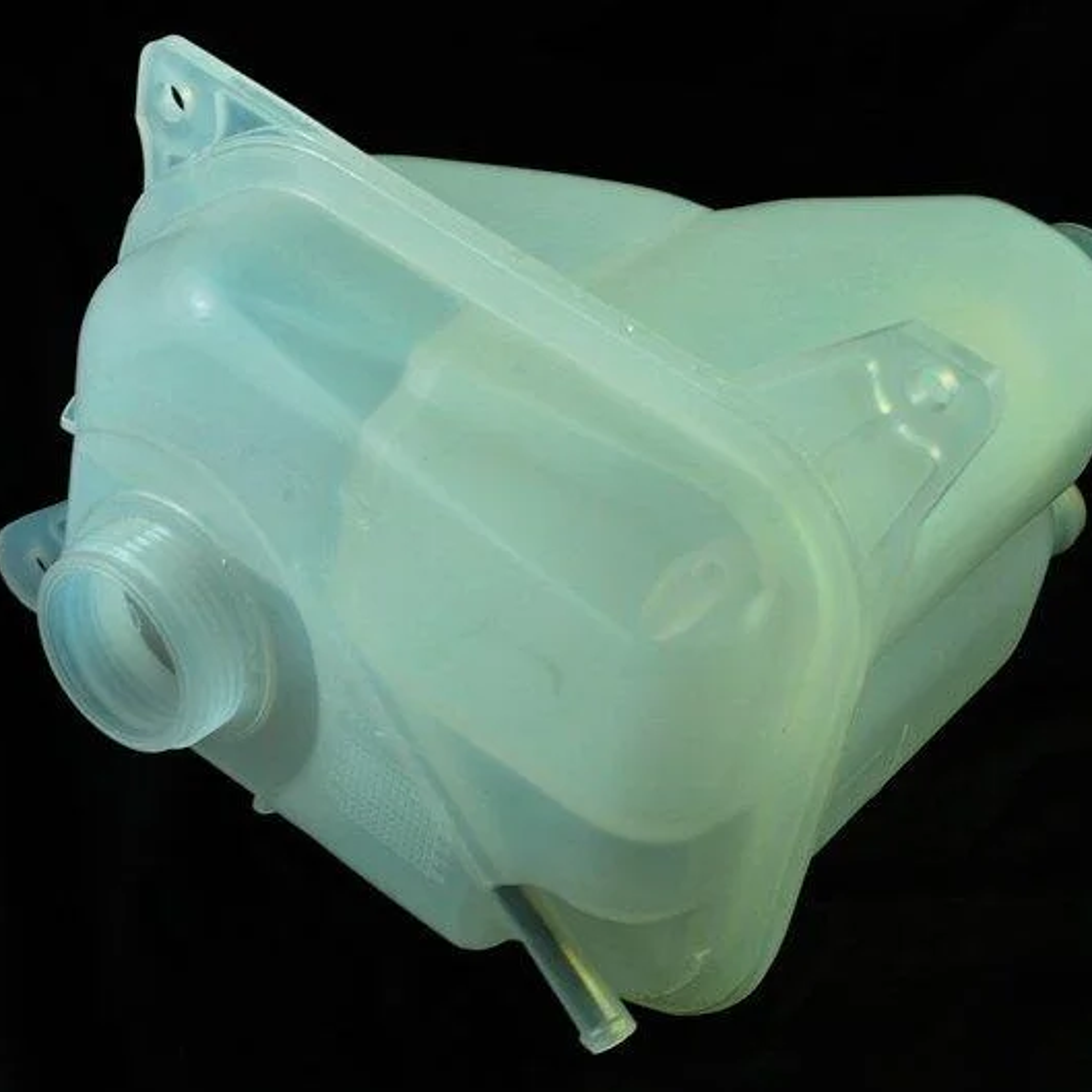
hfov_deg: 21.4
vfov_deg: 21.4
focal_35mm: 81
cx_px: 518
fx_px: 2891
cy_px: 550
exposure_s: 1/30
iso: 220
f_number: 13
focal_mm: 42
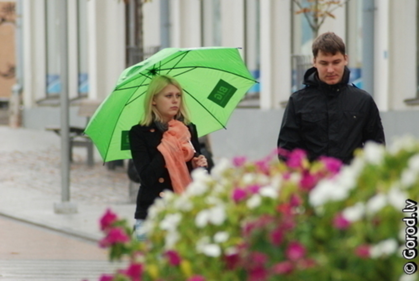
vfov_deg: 3.1
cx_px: 210
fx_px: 5246
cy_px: 140
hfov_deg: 4.6
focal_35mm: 450
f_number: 6.7
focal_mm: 300
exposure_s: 1/125
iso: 1000
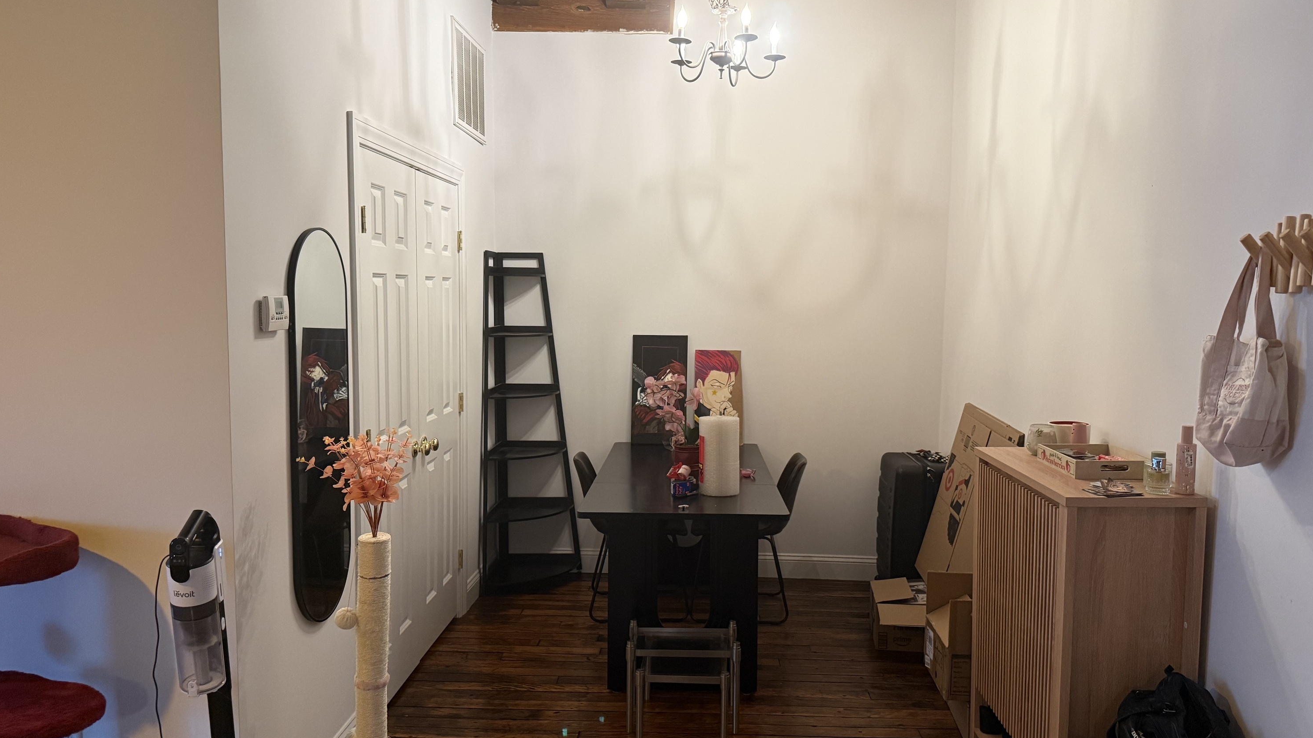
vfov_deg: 42.9
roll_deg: -0.6
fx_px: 940
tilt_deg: -4.7
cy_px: 380
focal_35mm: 27
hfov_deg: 69.9
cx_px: 673
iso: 320
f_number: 1.78
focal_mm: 6.76
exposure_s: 1/60
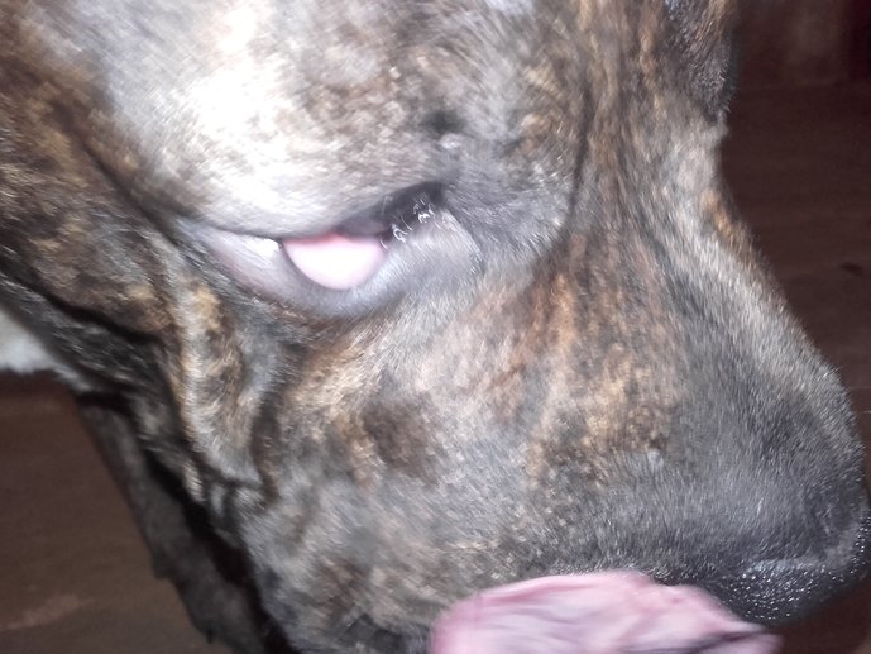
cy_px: 359
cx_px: 426
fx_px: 906
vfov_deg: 39.6
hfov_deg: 51.3
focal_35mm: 36
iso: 180
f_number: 2.2
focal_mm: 3.31
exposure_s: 1/17
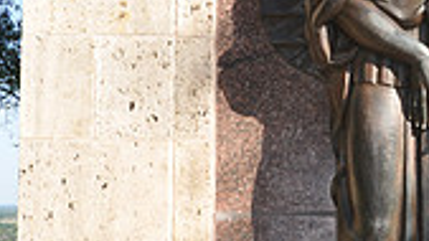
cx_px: 383
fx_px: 1283
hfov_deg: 18.7
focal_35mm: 113
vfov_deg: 10.7
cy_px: 60
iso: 200
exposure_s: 1/200
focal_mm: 21
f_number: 7.1
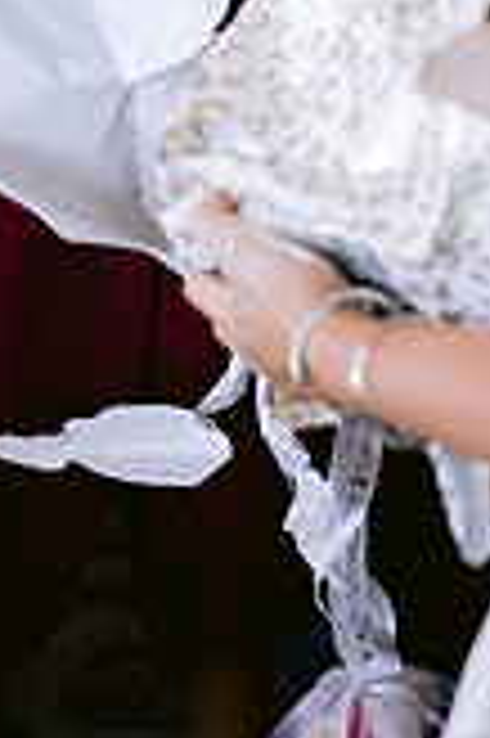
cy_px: -225
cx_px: 265
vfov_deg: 14.4
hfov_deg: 10.0
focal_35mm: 137
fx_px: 2803
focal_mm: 50
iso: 800
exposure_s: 1/125
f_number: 3.2
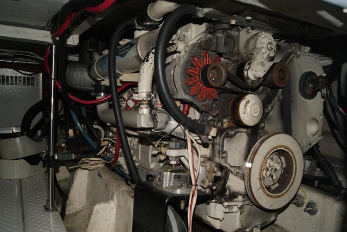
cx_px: 174
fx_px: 289
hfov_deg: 61.9
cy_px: 116
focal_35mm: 30
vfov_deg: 43.7
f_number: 5.6
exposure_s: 1/60
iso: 400
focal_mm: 20
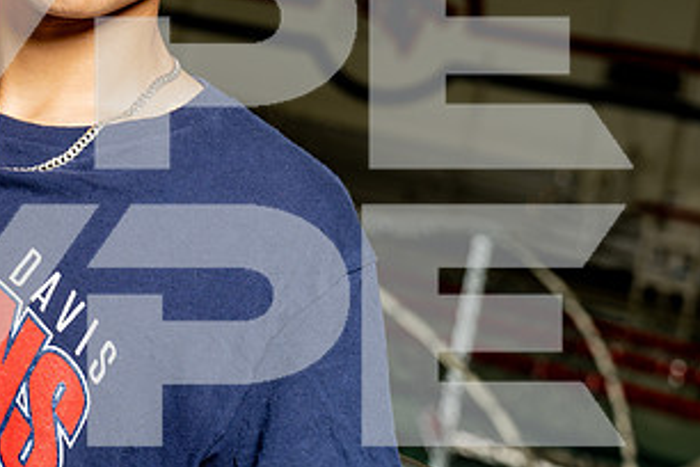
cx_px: 50
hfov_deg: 20.1
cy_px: 49
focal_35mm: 99
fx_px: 1925
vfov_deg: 13.7
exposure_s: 1/250
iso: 100
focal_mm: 51
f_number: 4.5
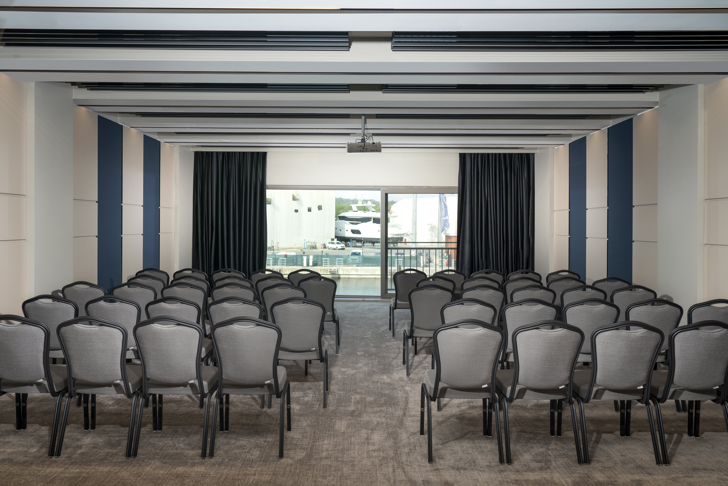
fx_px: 586
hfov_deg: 63.7
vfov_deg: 45.0
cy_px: 243
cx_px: 364
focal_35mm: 29
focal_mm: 29
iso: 250
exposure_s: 1/125
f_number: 8
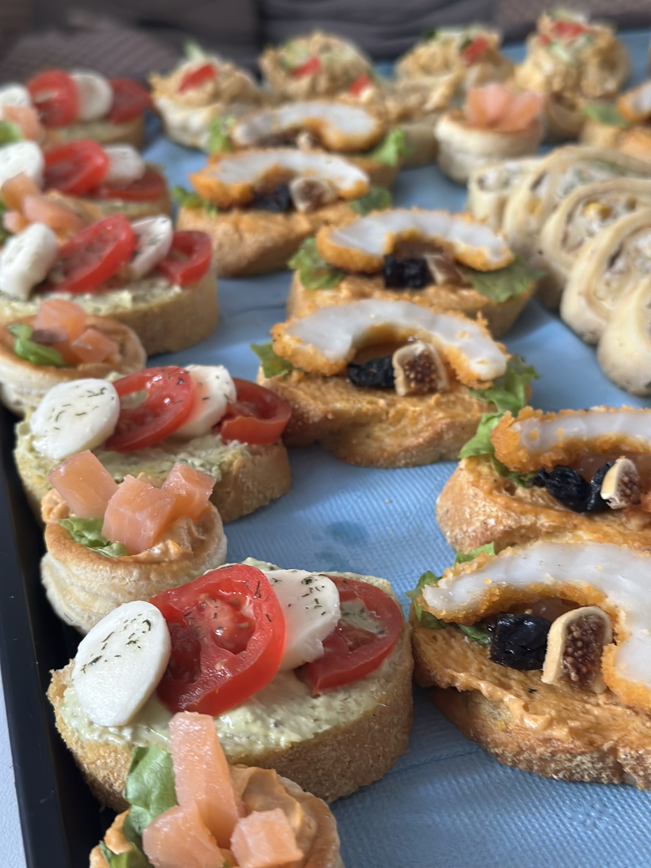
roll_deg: +0.1
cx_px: 326
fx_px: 1204
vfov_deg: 39.7
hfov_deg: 30.3
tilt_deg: -35.1
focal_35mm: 48
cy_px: 434
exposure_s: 1/54
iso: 400
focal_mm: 6.86
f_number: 1.78
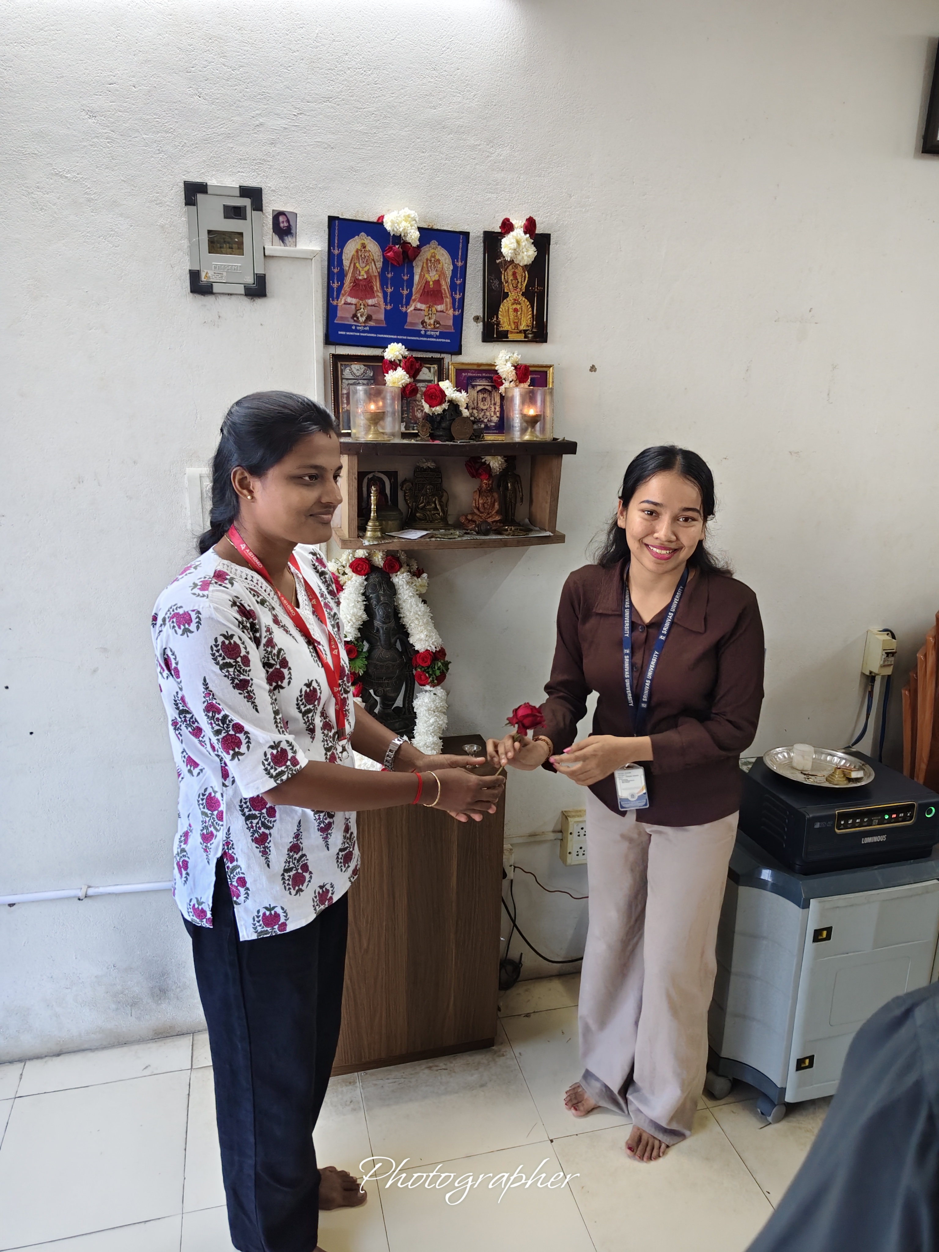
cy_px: 626
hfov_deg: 58.9
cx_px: 470
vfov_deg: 73.9
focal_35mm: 23
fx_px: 832
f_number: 1.88
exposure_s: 1/100
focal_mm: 5.56
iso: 742
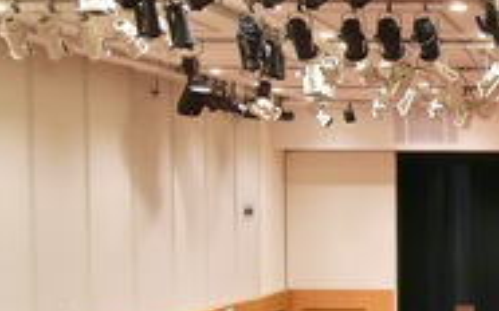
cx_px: 639
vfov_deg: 16.4
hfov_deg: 23.3
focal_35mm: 79
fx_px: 1074
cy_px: 239
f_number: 10
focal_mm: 18
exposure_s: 1/20
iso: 800
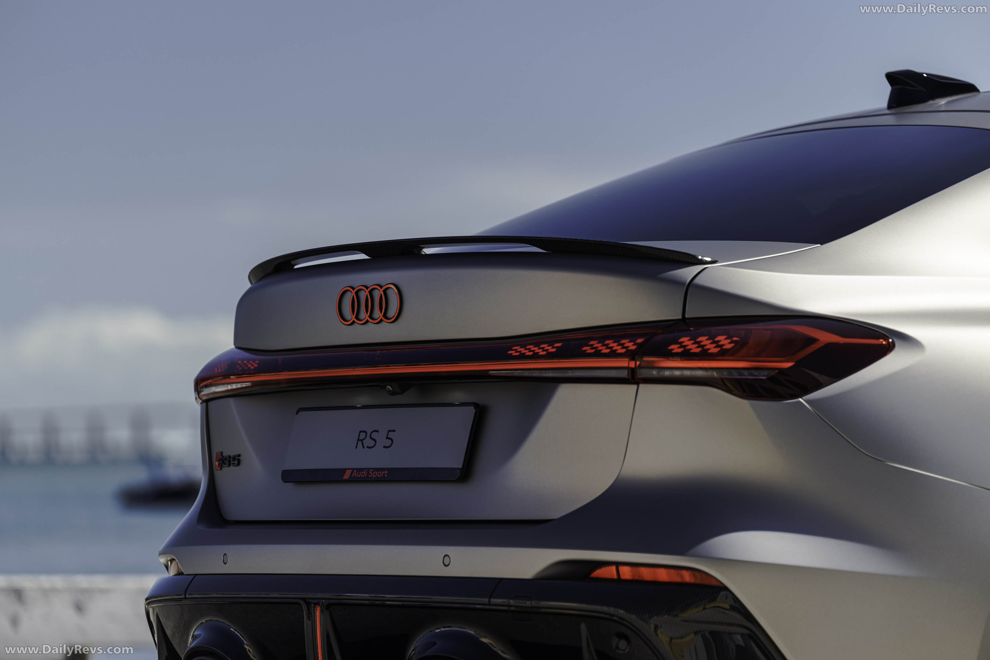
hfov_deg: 12.8
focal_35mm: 160
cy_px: 330
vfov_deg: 8.6
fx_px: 4400
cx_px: 495
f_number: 3.2
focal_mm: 160
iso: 100
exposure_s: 1/400
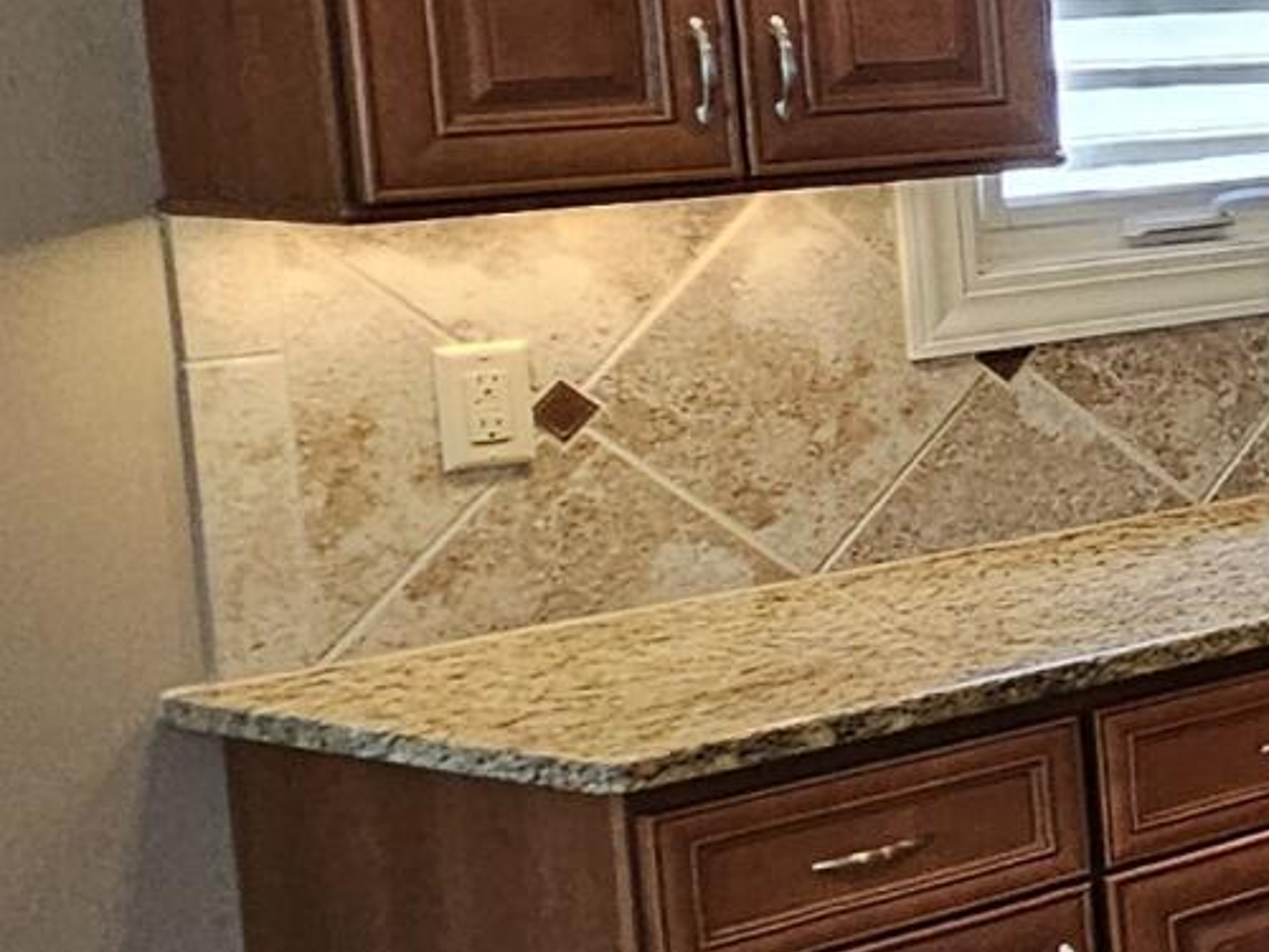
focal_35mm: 78
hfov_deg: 14.2
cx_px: 3198
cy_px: 251
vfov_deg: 18.8
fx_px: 2859
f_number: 2.2
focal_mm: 2.2
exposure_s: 1/60
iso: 250
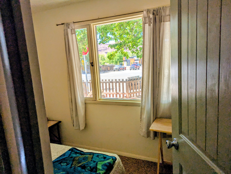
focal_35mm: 24
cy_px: 87
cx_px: 116
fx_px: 160
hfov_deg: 71.5
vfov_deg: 56.9
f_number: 1.85
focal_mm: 6.81
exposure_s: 1/413
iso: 38
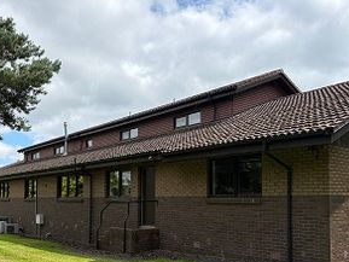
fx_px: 363
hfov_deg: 51.2
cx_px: 149
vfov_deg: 39.1
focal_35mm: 36
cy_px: 180
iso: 64
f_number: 1.6
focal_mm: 5.96
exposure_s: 1/2747
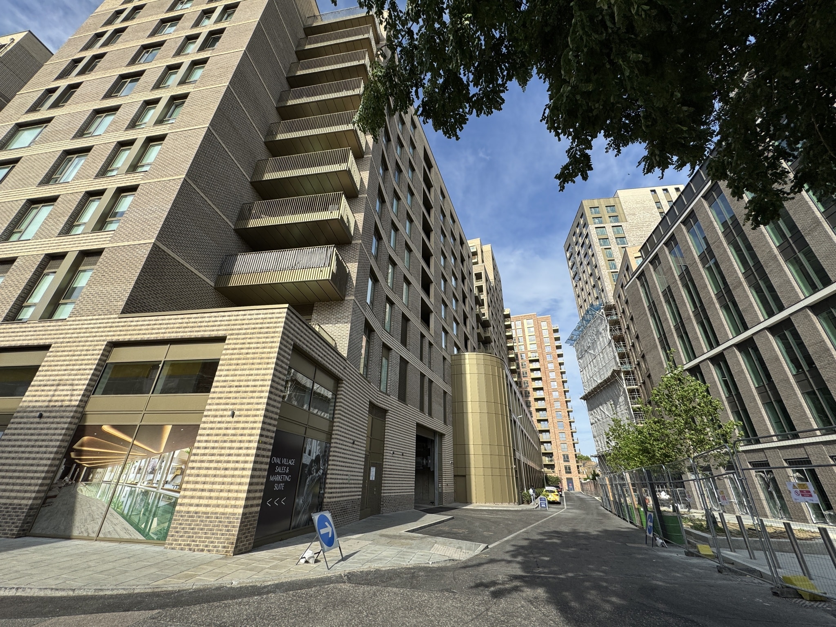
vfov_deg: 85.7
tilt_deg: +27.6
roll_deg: -0.6
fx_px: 338
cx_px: 418
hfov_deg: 102.1
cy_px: 314
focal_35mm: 14
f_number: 2.2
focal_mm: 2.22
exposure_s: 1/1567
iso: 50
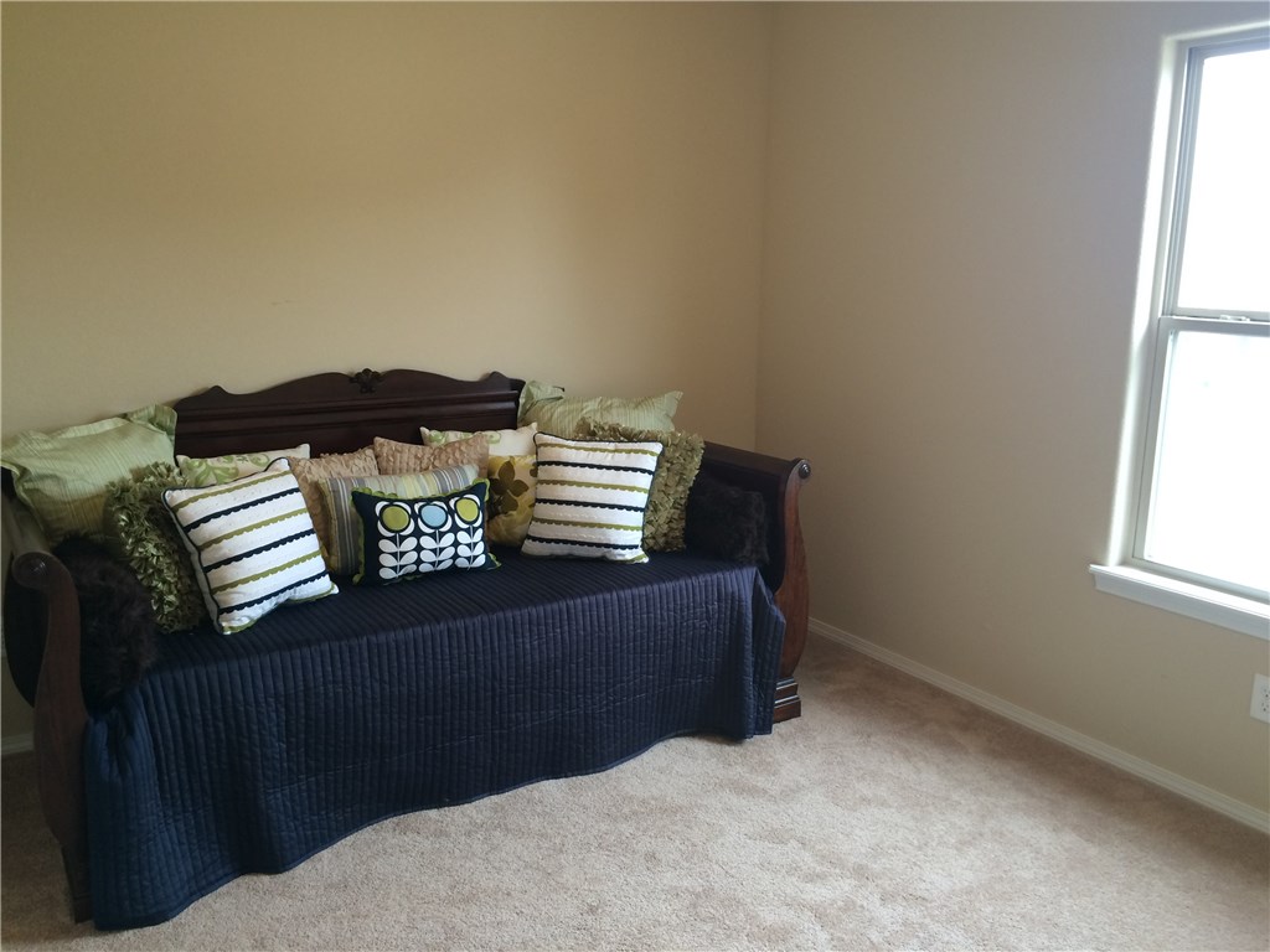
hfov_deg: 61.7
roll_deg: -0.9
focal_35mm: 29
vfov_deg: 48.2
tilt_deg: -11.7
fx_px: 1064
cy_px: 476
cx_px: 635
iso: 64
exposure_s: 1/30
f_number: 2.2
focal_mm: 4.15
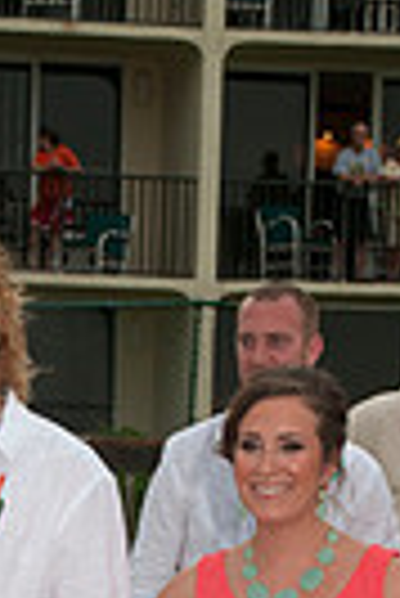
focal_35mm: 243
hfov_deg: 5.7
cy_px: 832
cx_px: 52
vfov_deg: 8.3
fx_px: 4039
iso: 400
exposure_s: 1/100
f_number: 5.6
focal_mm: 48
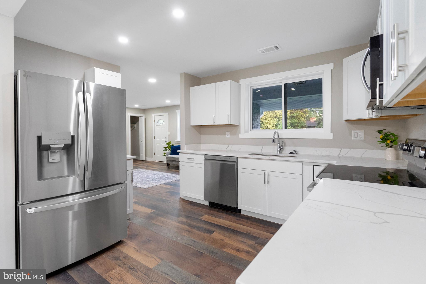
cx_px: 213
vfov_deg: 73.7
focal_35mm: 16
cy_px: 142
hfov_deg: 96.7
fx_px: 189
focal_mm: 16
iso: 2500
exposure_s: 1/1600
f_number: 6.3
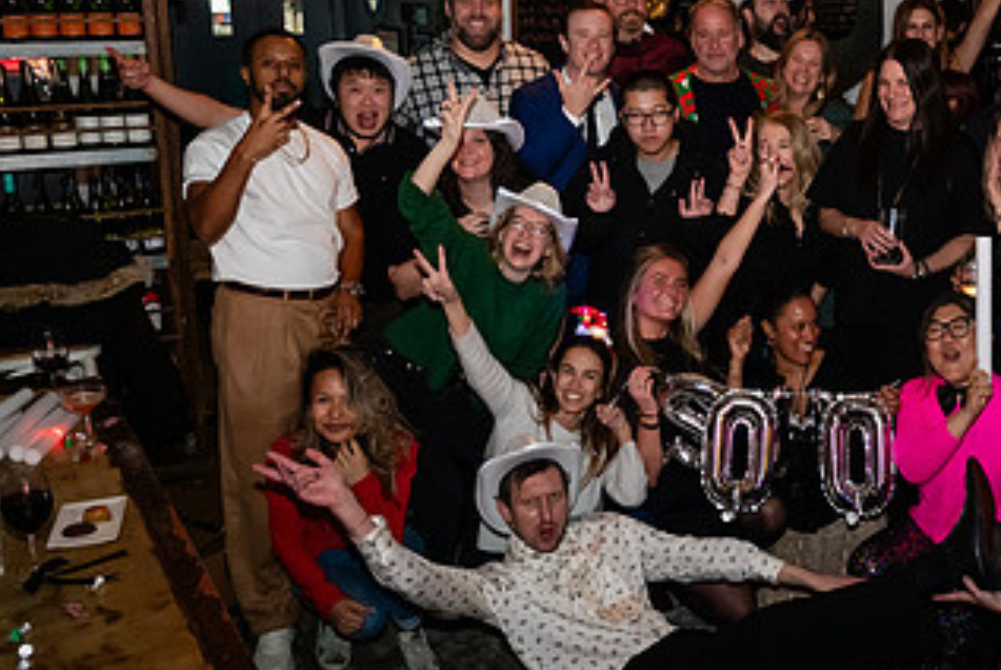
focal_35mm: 47
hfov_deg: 39.7
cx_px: 839
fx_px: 1308
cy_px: 274
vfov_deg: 28.7
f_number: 4
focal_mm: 24
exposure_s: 1/125
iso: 3200
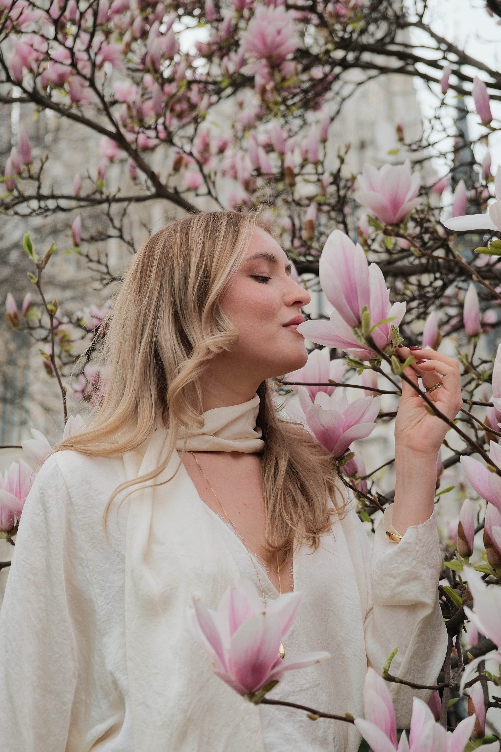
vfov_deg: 35.6
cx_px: 250
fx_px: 1169
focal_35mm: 56
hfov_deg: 24.2
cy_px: 376
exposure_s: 1/500
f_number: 3.6
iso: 640
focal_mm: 37.4
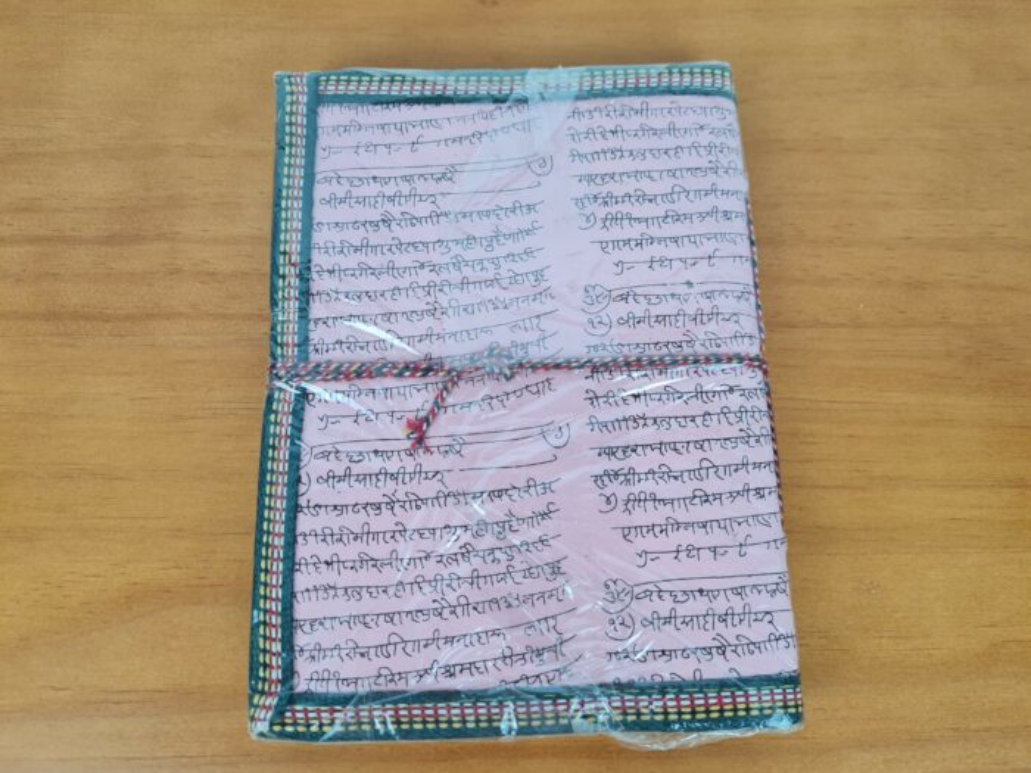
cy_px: 386
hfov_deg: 67.3
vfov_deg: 53.1
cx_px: 516
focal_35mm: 26
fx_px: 774
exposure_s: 1/120
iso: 100
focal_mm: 5.4
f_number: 1.8
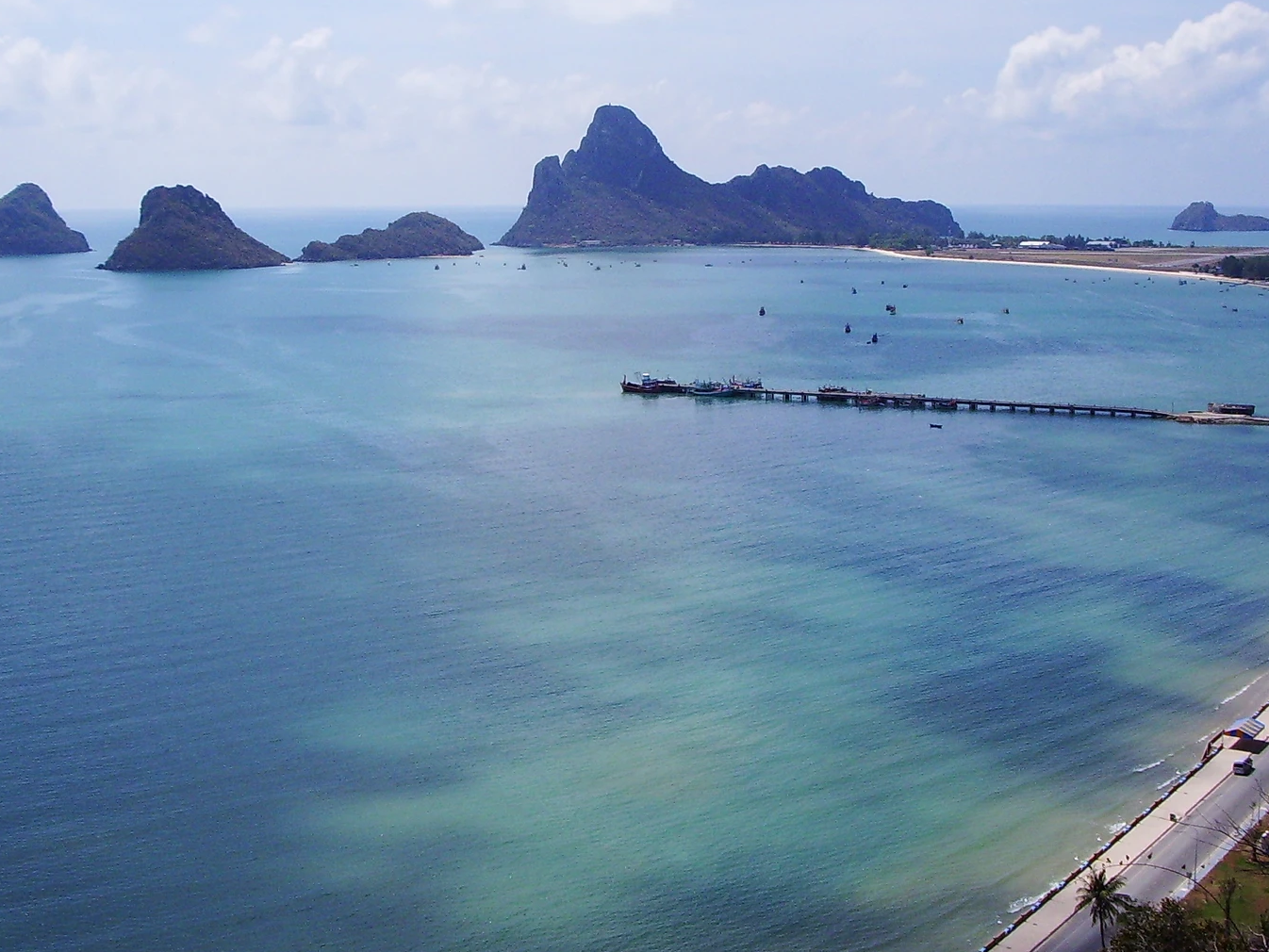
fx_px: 1907
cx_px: 575
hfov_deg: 36.8
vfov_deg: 27.9
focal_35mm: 52
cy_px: 310
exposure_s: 1/1500
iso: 80
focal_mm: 5.8
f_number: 4.3
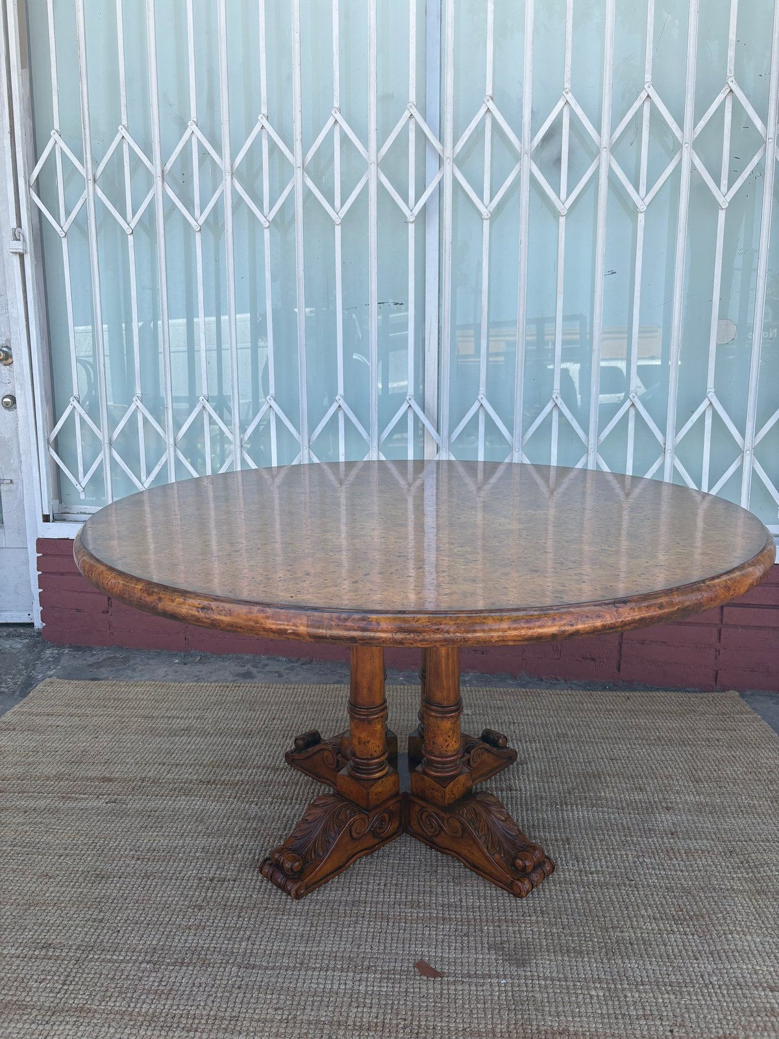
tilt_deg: -9.4
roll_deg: -0.4
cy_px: 520
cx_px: 390
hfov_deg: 53.1
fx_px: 780
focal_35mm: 26
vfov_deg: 67.3
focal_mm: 5.96
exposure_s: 1/782
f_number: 1.6
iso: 50
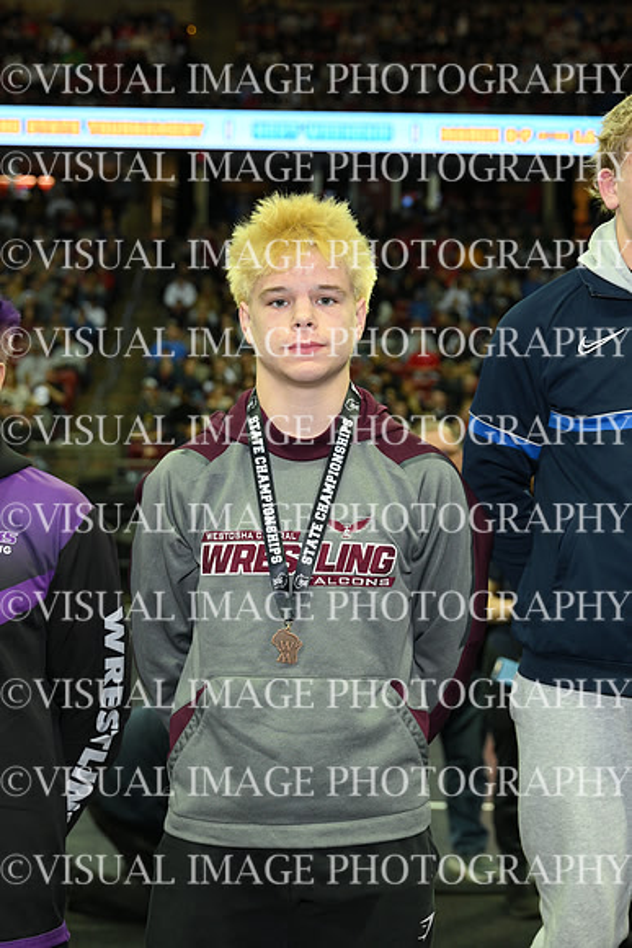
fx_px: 1776
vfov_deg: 29.9
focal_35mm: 68
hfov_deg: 20.2
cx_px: 316
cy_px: 474
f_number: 3.2
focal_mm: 45
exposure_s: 1/200
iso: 1000
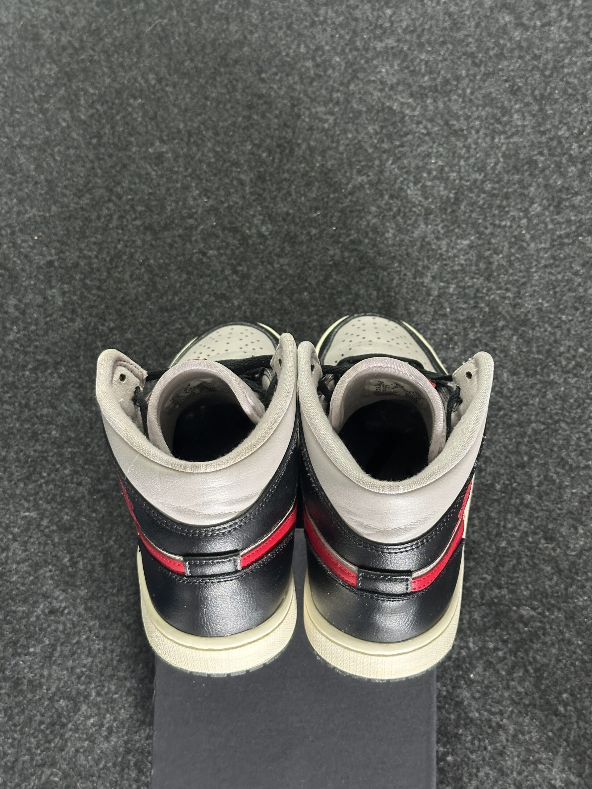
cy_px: 394
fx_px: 1095
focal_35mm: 48
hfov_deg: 30.3
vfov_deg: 39.7
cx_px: 296
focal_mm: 6.86
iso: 250
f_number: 1.78
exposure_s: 1/33
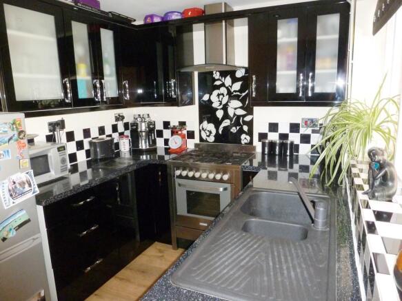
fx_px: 279
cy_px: 150
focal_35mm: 24
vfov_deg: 56.8
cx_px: 201
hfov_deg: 71.6
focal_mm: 4.3
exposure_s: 1/60
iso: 400
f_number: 3.3
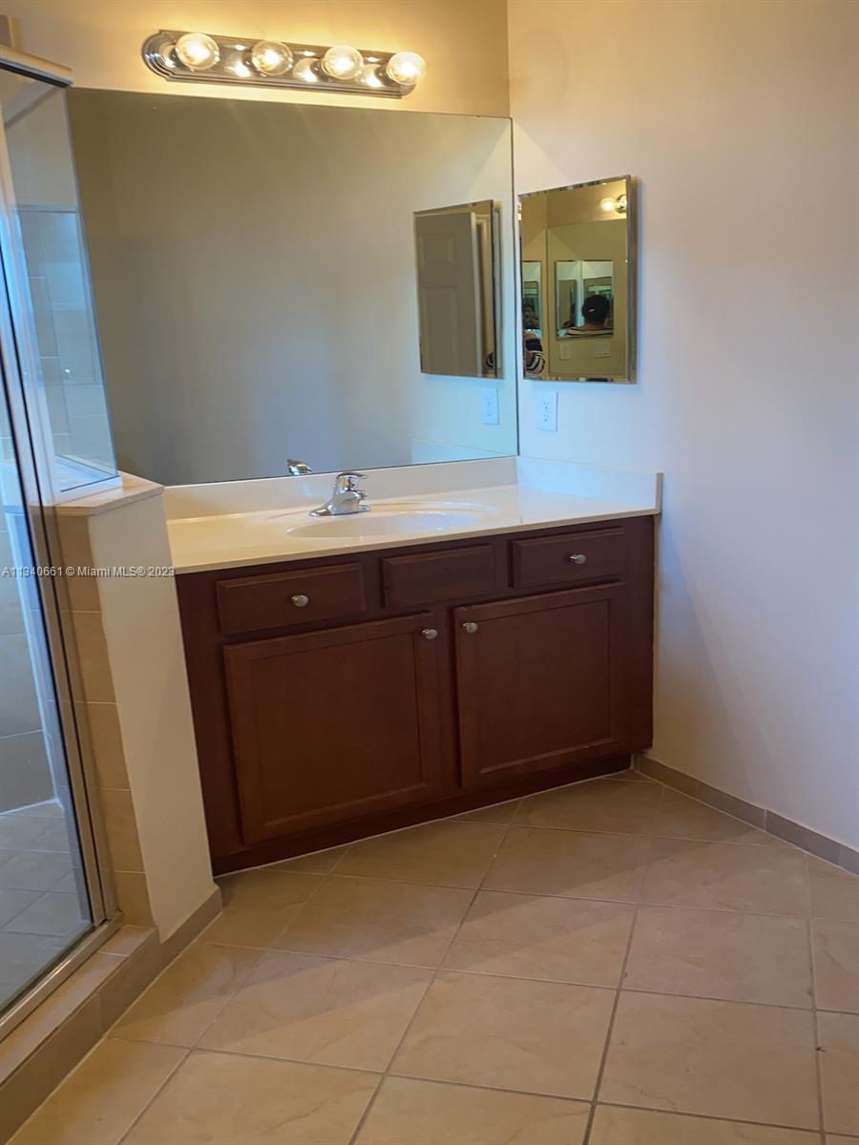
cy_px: 572
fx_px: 993
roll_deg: +3.9
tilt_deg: -14.1
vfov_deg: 60.0
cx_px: 430
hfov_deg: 46.8
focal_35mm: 30
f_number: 1.8
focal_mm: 4.25
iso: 40
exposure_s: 1/40
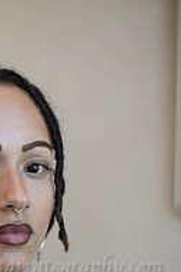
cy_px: 278
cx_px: -24
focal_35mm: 118
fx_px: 891
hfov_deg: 11.4
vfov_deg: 16.9
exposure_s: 1/160
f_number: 2
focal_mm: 50
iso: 200
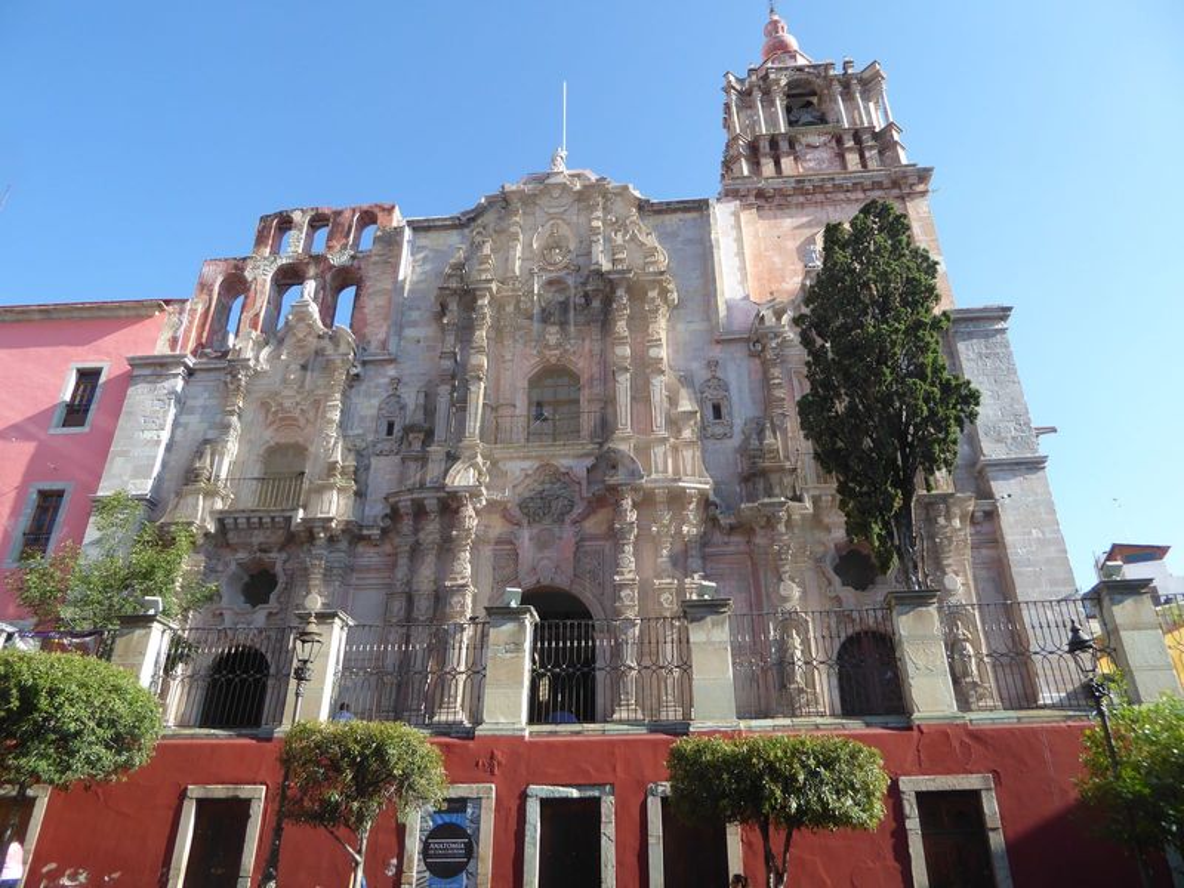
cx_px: 592
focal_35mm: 25
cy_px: 444
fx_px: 855
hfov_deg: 69.4
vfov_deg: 54.9
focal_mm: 4.3
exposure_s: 1/320
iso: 80
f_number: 3.3
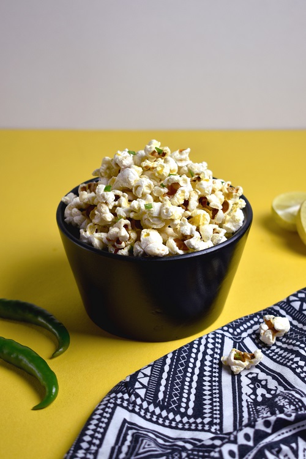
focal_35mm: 63
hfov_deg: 21.6
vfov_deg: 31.9
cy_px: 230
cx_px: 153
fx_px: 803
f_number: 5
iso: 250
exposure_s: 1/50
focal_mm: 42
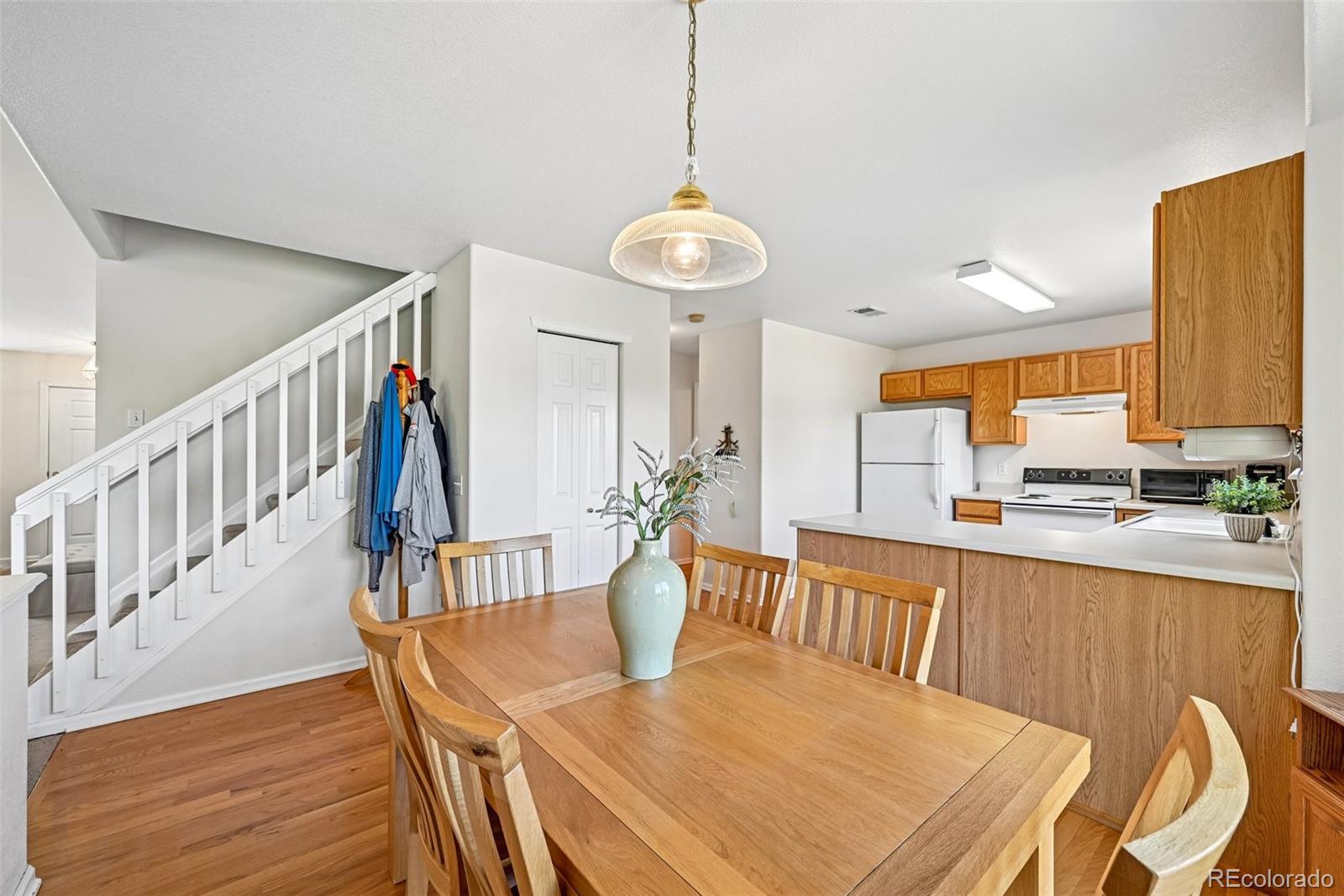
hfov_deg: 104.3
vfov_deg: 81.2
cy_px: 448
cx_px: 672
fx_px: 523
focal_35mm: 14
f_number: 10
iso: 400
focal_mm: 14
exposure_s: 1/15
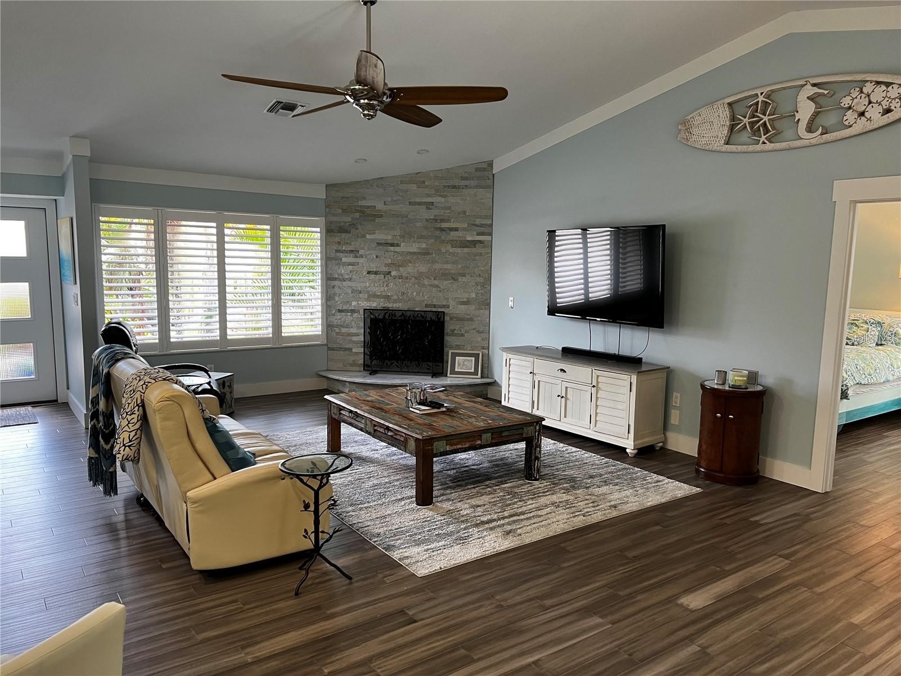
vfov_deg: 53.1
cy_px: 338
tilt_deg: -7.1
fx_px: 677
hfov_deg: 67.3
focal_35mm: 26
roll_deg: -1.2
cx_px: 450
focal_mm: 5.7
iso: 160
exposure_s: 1/60
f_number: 1.5
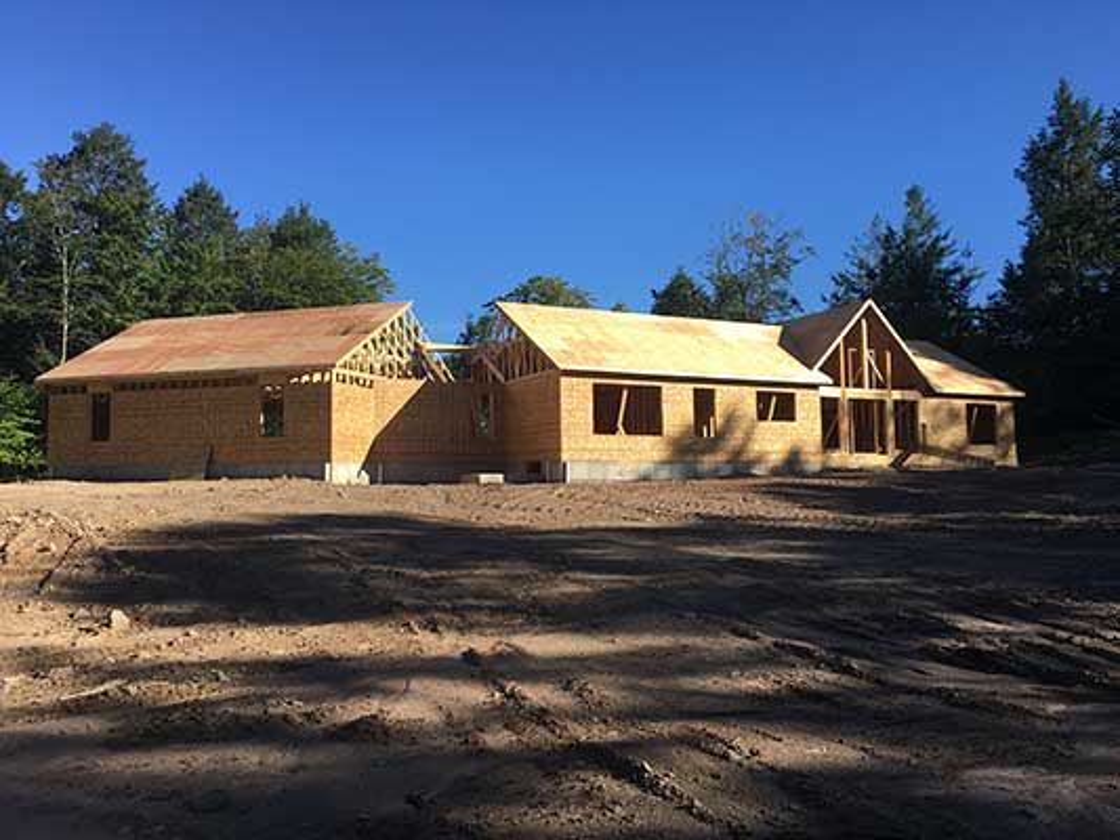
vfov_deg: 48.2
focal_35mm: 29
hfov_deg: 61.6
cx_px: 560
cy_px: 420
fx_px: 939
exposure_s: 1/962
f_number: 2.2
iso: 25
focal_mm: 4.15
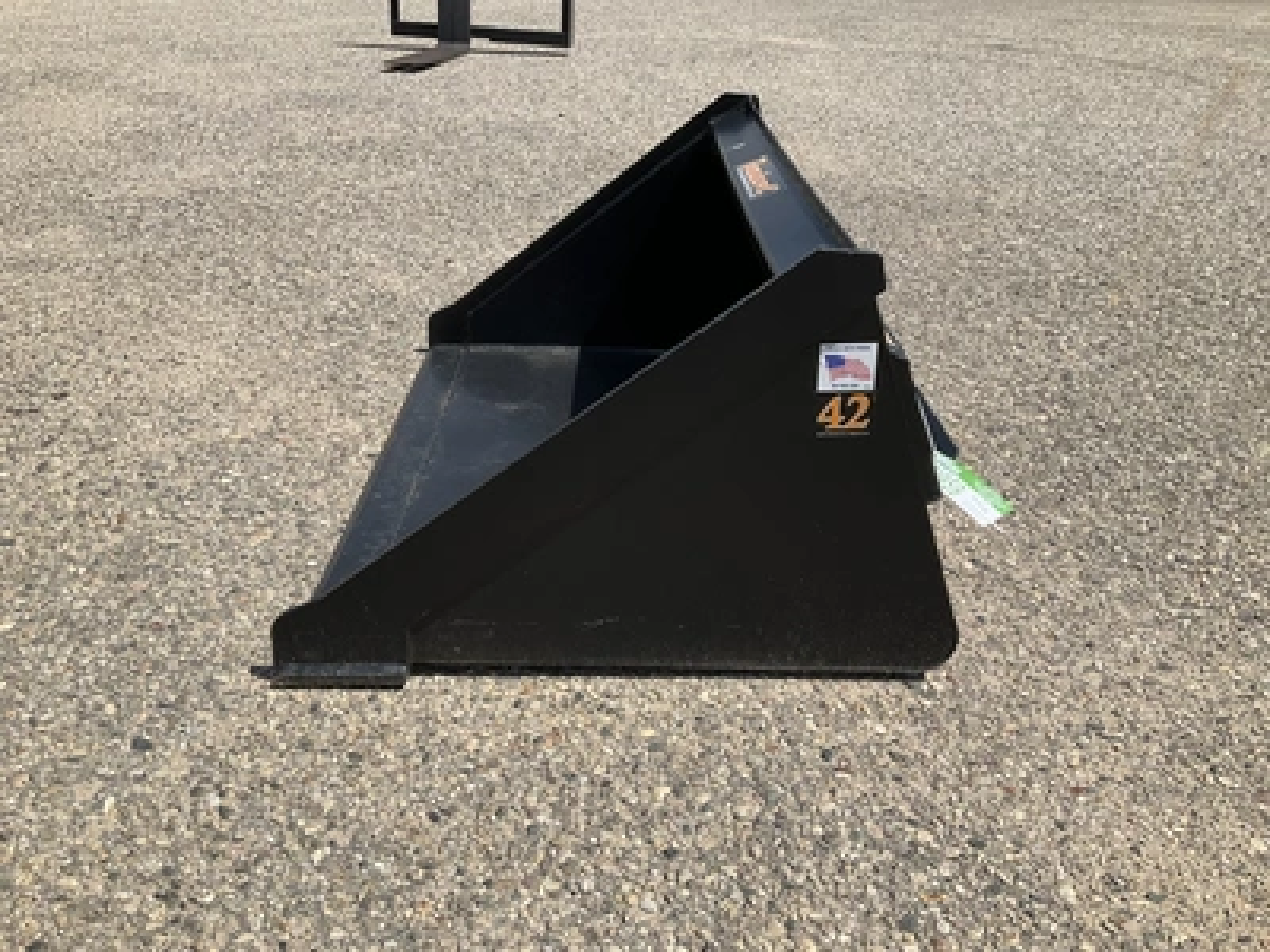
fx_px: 1064
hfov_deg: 61.7
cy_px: 476
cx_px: 635
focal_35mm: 29
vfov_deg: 48.2
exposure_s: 1/2320
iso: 25
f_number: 1.8
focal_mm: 3
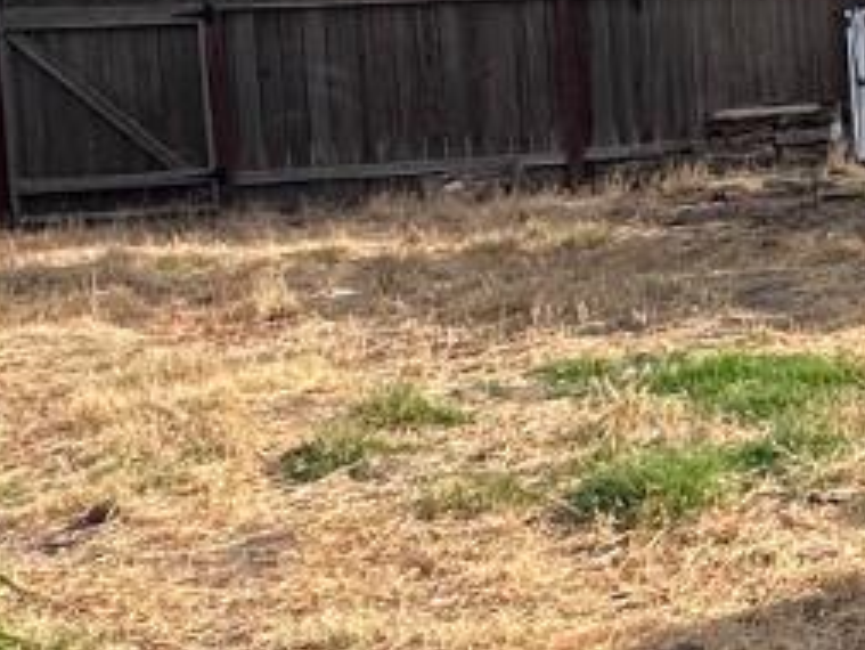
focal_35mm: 83
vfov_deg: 17.6
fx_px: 2075
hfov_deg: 19.4
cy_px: 118
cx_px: 1422
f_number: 2.2
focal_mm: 2.22
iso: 40
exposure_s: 1/790
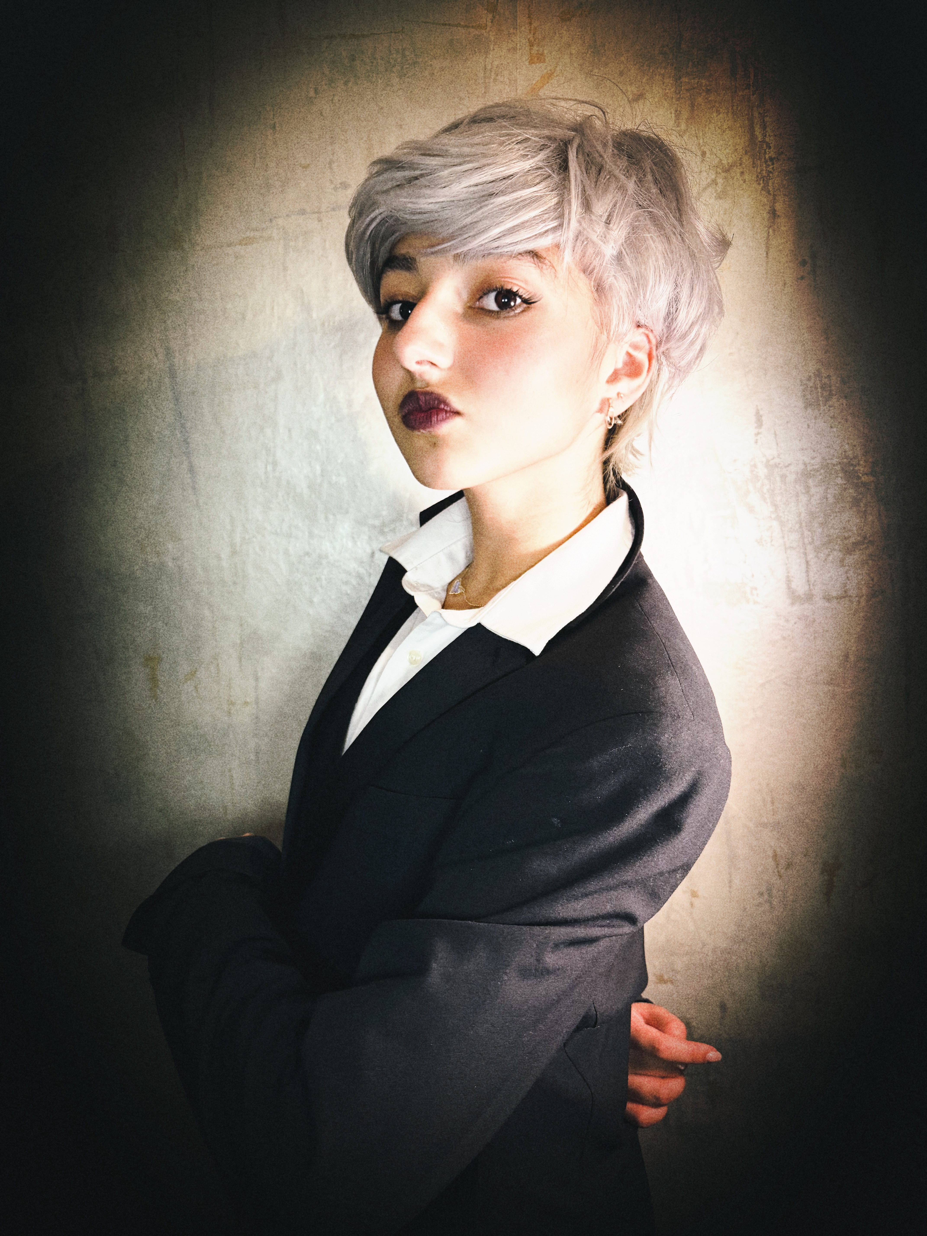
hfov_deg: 56.8
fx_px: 857
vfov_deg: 71.6
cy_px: 618
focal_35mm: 24
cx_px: 464
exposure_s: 1/85
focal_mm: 6.76
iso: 200
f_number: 1.78
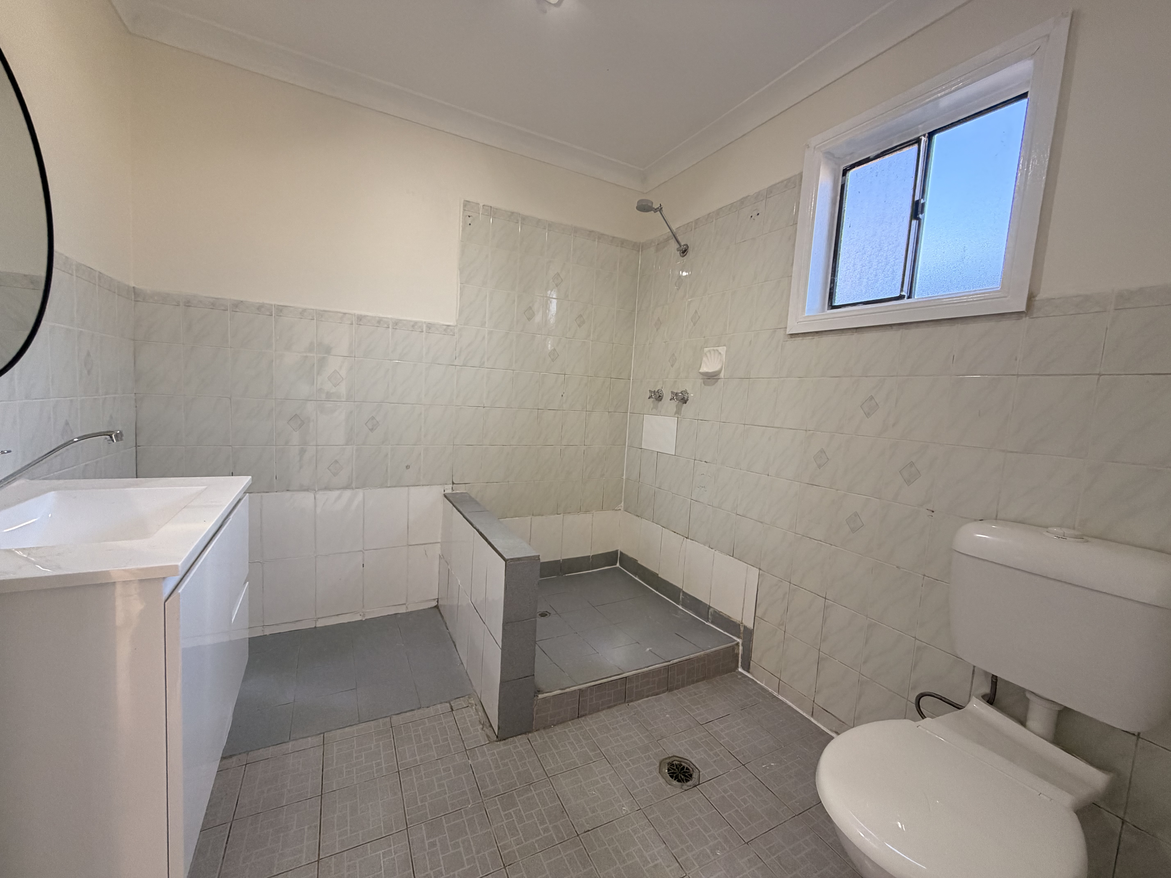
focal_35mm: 14
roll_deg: -2.9
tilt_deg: -5.6
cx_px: 586
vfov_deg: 85.7
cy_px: 439
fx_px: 474
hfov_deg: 102.1
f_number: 2.2
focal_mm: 2.22
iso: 250
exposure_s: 1/121
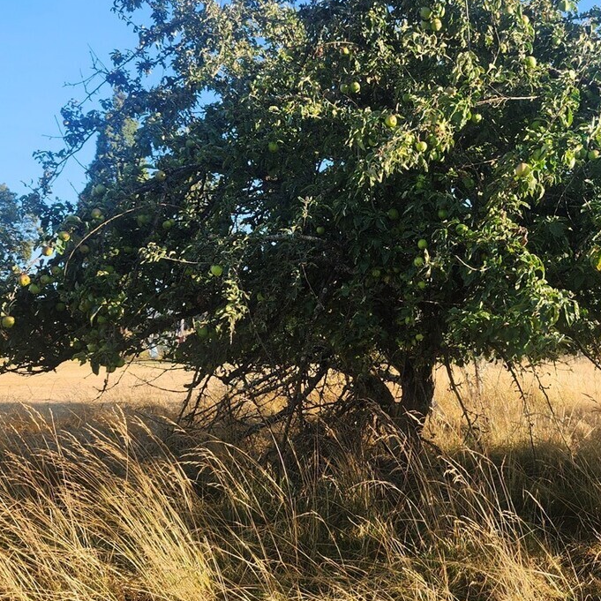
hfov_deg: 38.5
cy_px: 273
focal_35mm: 43
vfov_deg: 39.1
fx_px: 845
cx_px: 420
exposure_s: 1/389
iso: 25
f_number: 1.8
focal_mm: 5.54
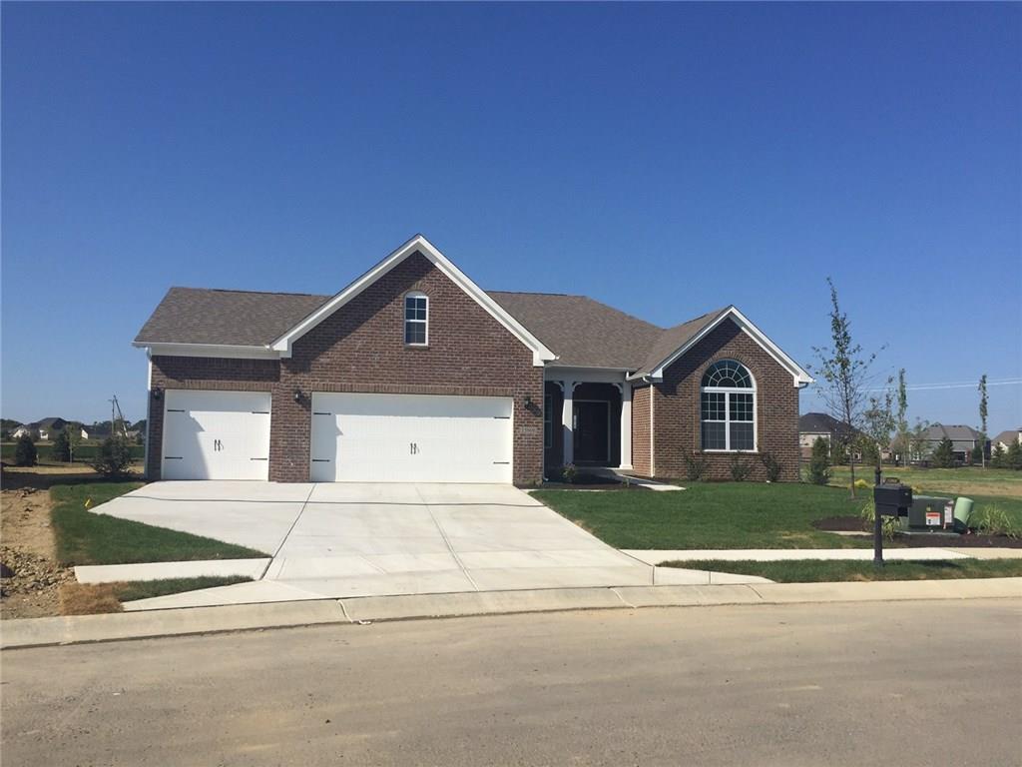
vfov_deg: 48.2
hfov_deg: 61.7
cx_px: 511
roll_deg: -1.5
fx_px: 856
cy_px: 384
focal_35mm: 29
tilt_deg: +5.3
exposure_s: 1/3597
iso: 32
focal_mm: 4.15
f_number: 2.2
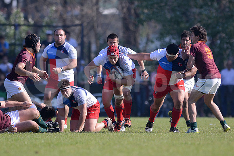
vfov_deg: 3.3
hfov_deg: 4.9
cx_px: 117
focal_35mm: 420
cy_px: 78
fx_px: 2731
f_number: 4
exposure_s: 1/2000
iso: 400
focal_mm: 420
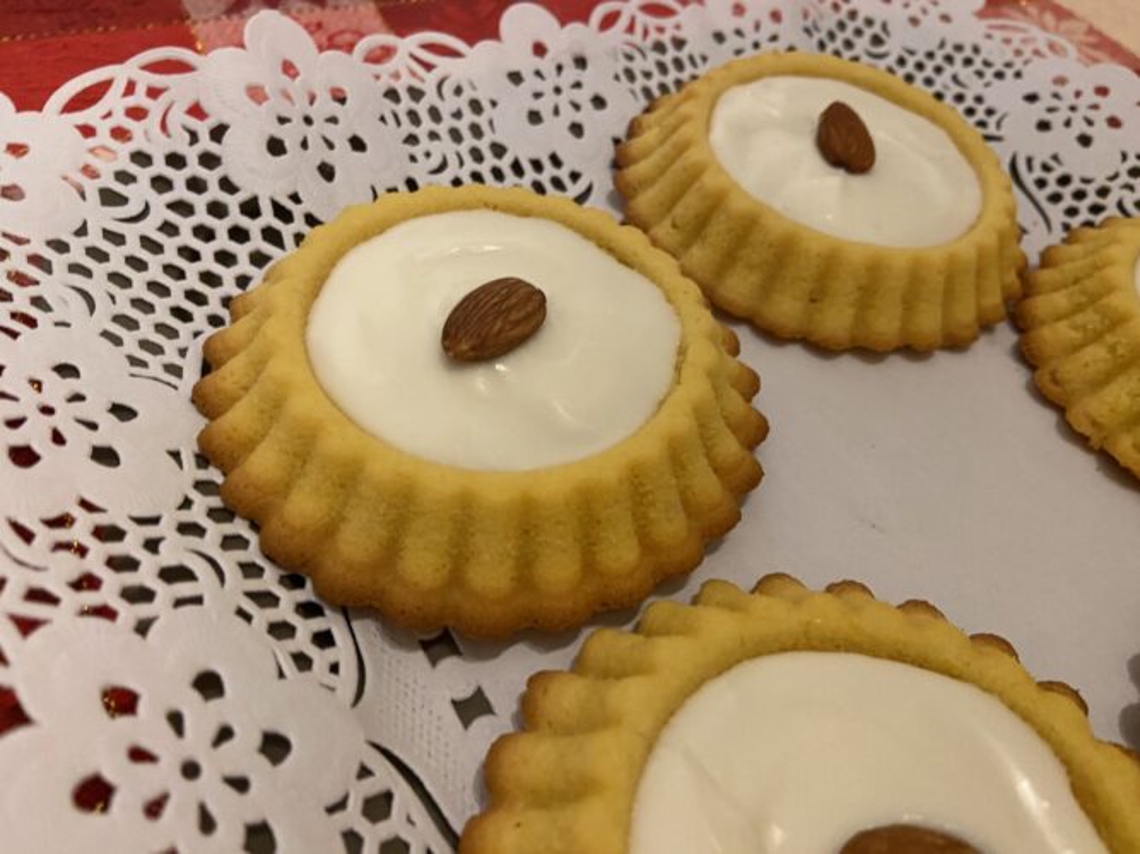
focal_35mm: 26
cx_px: 570
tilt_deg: -50.6
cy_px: 427
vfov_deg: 53.0
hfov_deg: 67.3
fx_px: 856
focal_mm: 4.25
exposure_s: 1/33
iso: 320
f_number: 1.8
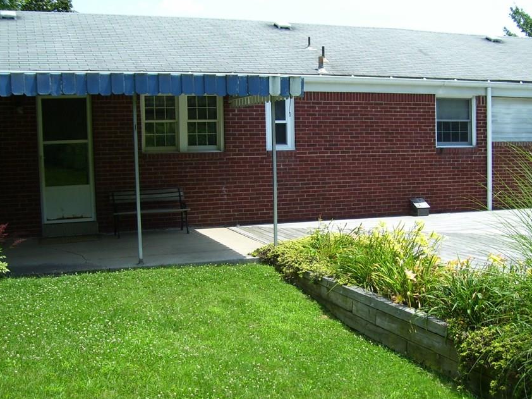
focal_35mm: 45
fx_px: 691
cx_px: 269
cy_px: 223
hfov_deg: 42.1
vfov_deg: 32.1
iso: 80
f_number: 2.7
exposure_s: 1/750
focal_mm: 6
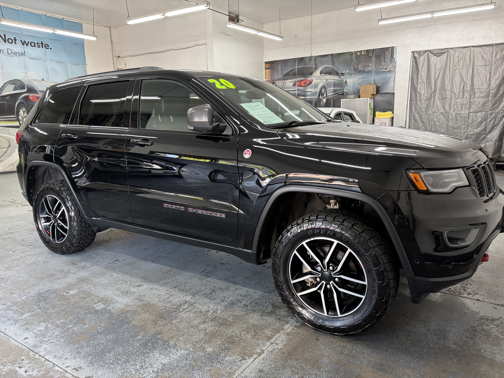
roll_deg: +2.4
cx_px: 252
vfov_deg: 53.1
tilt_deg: -10.0
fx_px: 379
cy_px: 189
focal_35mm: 26
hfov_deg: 67.3
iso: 100
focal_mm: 5.96
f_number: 1.6
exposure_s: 1/60
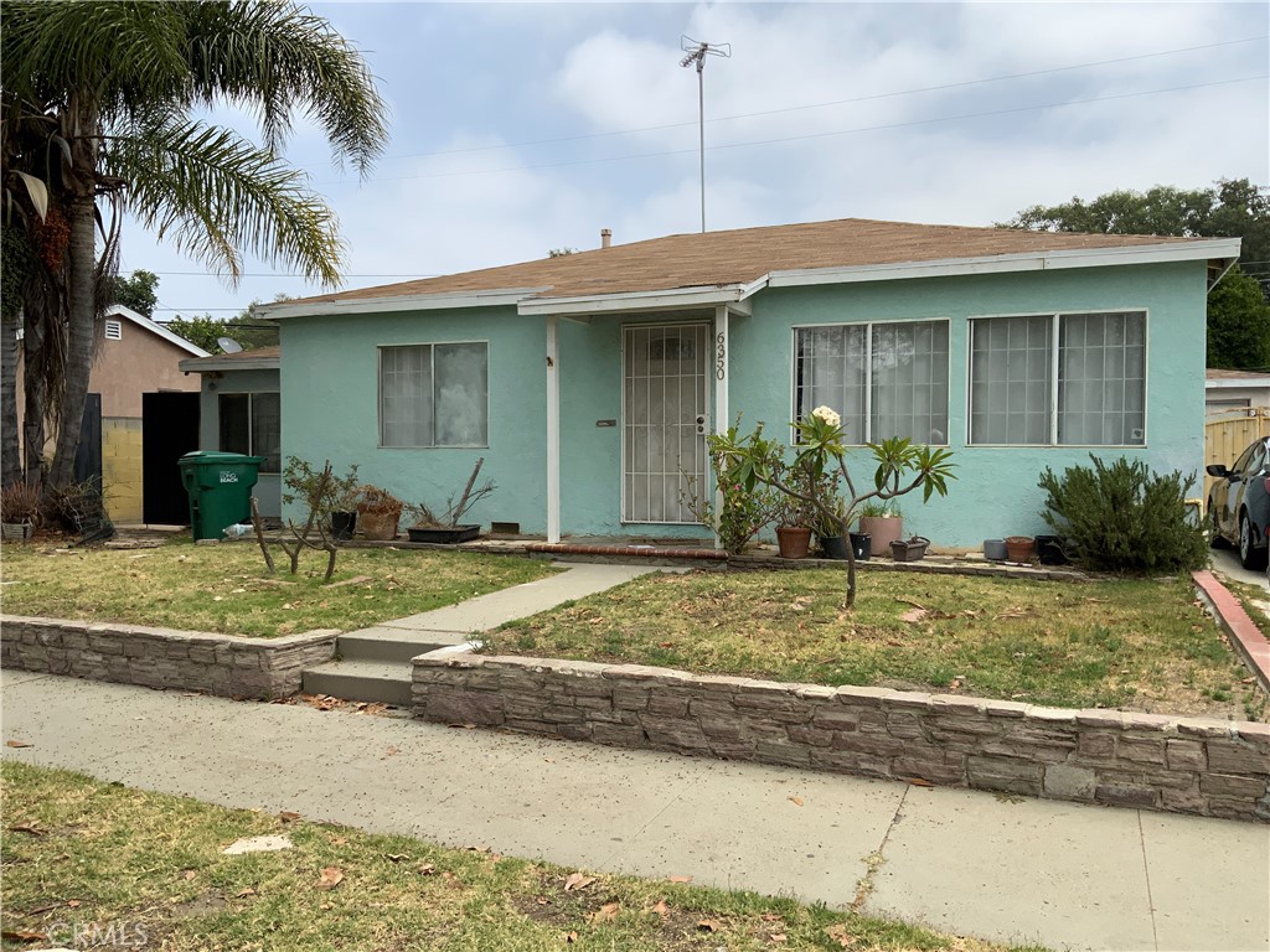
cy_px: 476
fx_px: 1064
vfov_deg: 48.2
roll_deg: +0.2
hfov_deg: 61.7
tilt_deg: -1.6
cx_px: 635
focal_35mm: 29
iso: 16
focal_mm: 3
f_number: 1.8
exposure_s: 1/2320
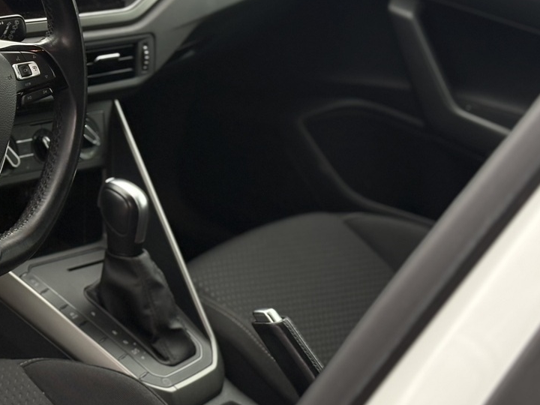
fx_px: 1622
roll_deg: -9.6
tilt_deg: -24.4
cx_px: 3
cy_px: 122
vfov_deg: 14.2
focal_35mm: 104
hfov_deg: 18.4
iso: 80
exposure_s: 1/183
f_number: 1.6
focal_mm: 5.96
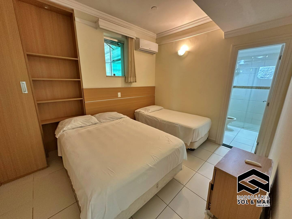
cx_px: 146
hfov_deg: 102.1
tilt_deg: -13.2
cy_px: 110
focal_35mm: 14
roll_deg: -0.6
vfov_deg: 85.7
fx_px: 118
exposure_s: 1/60
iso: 400
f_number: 2.2
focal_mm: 2.22
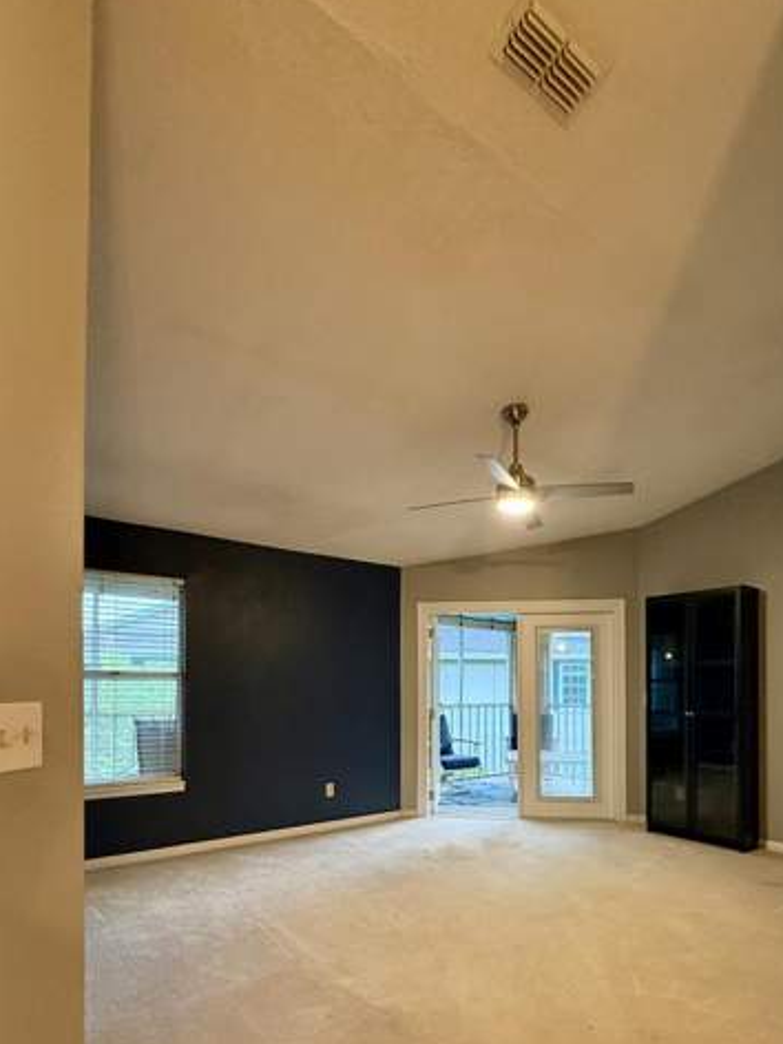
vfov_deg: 82.3
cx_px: 456
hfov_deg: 68.2
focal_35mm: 19
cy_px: 679
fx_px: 573
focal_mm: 2.22
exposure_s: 1/60
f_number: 2.2
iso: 500
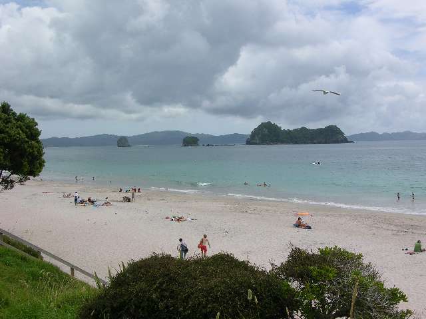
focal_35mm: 35
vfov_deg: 40.6
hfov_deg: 52.7
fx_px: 430
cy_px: 160
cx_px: 213
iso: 50
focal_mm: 8.9
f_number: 6.3
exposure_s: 1/328
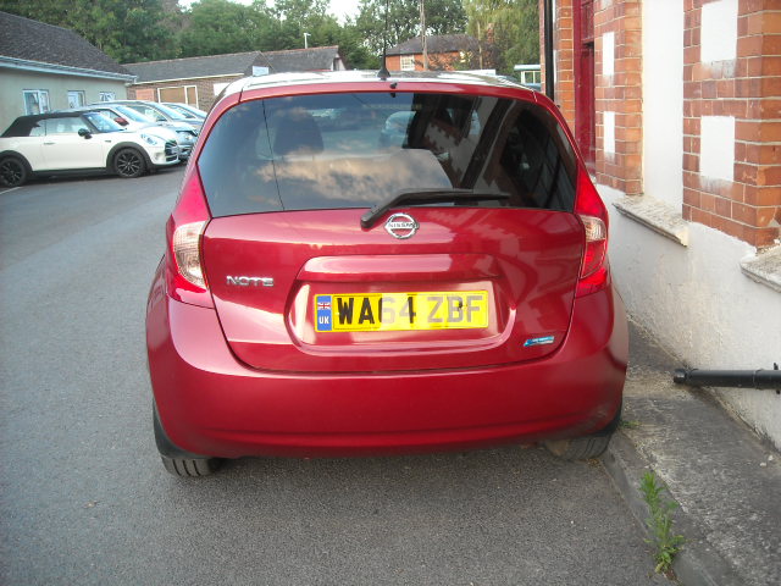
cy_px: 293
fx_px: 790
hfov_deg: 52.6
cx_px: 390
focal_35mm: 35
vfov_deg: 40.7
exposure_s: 1/60
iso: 124
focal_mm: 5.7
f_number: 2.8
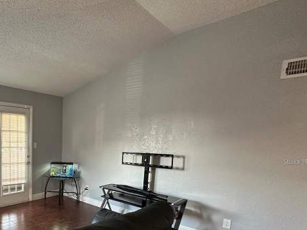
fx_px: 213
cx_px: 51
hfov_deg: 63.8
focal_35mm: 24
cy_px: 161
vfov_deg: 55.1
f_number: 2.2
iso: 400
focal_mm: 2.22
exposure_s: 1/60
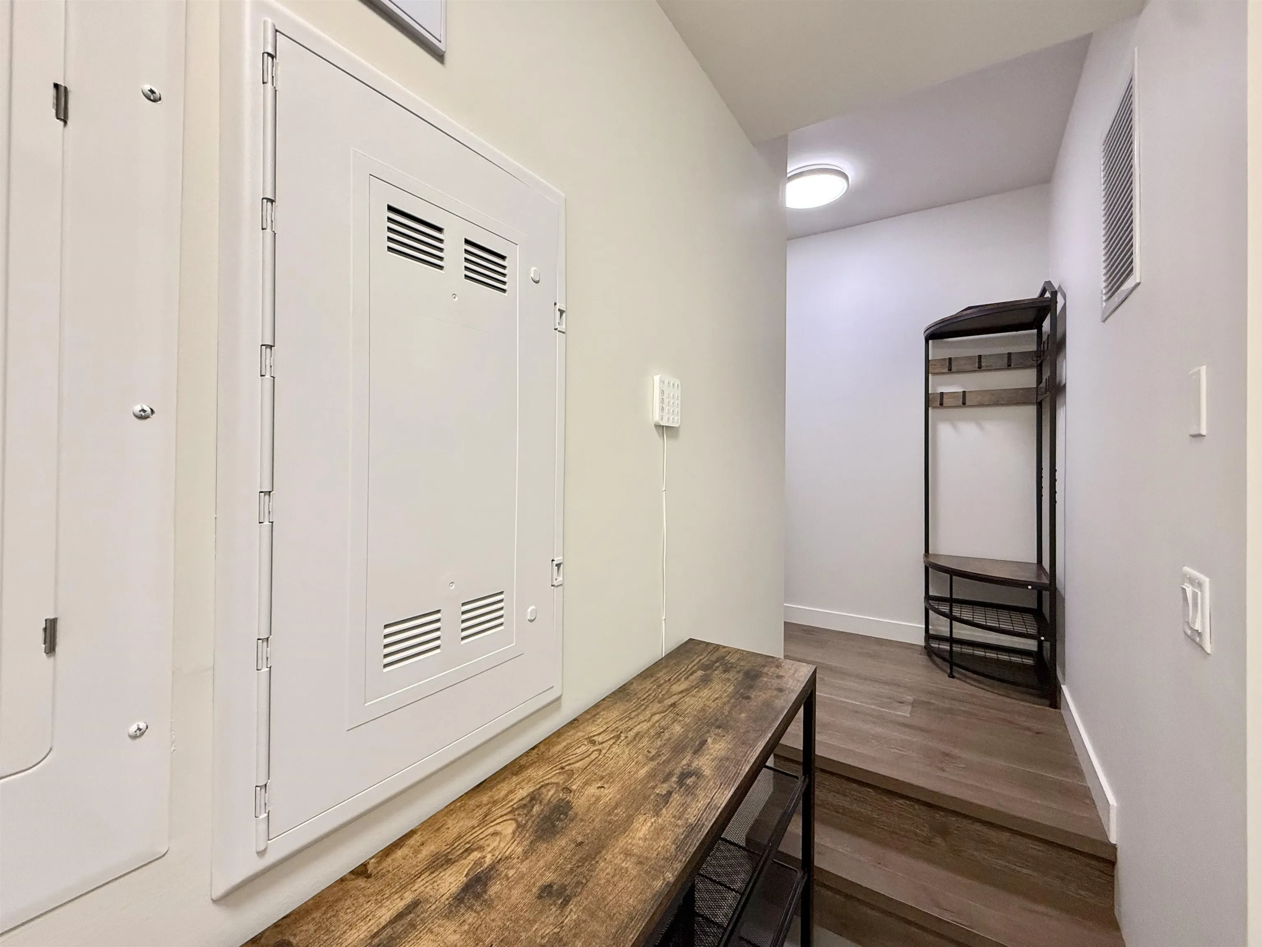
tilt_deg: -0.6
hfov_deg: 102.1
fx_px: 510
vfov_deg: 85.7
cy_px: 474
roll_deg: +0.7
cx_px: 631
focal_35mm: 14
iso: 200
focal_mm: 2.22
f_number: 2.2
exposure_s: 1/120
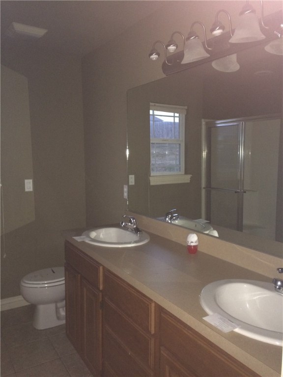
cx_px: 142
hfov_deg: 48.2
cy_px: 188
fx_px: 316
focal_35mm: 29
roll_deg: +0.7
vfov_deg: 61.7
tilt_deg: -6.9
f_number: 2.2
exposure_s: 1/16
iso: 320
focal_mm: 4.15
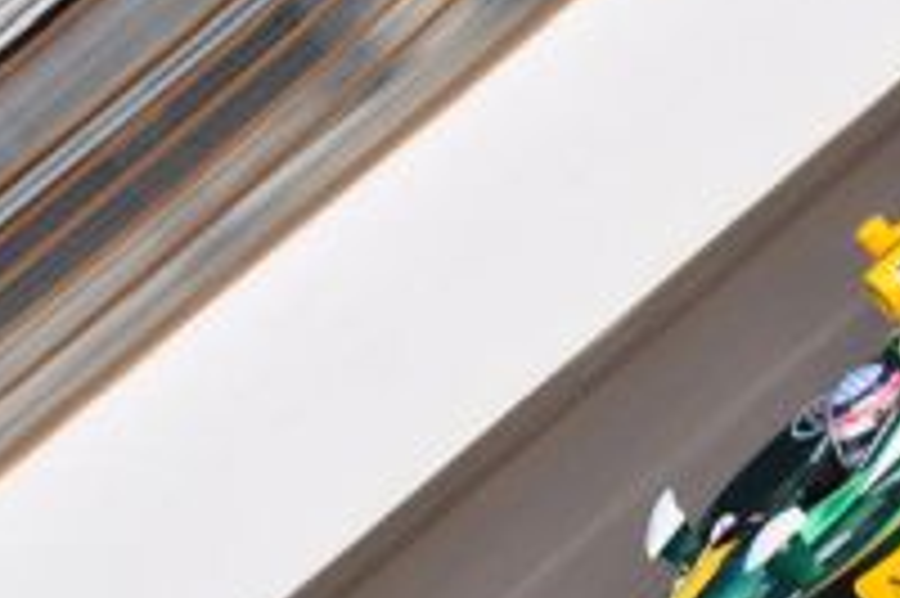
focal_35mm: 620
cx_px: 1035
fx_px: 15493
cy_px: 393
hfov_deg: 3.3
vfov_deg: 2.2
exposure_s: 1/500
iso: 500
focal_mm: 165
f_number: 8
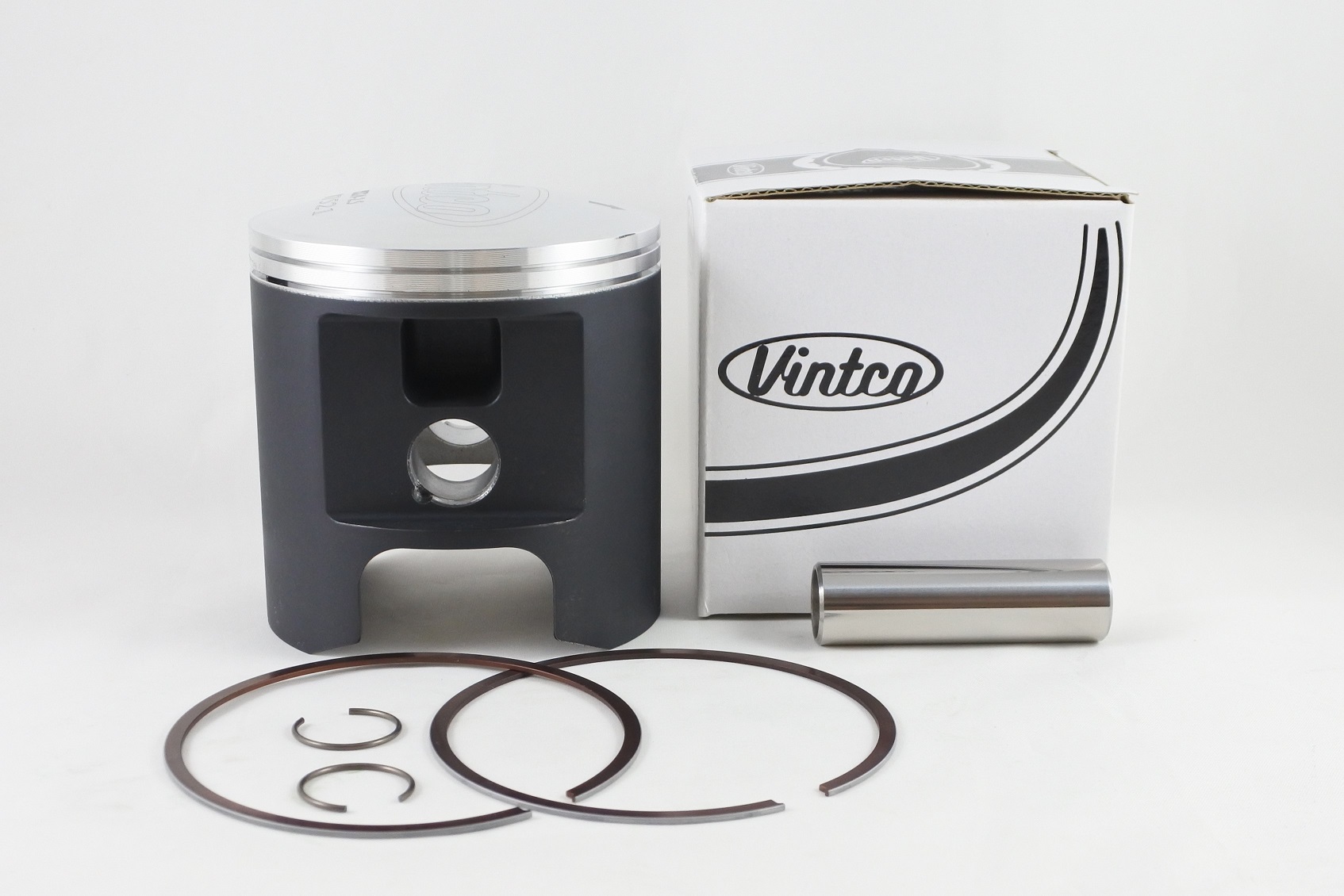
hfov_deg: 55.8
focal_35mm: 34
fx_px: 1269
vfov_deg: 38.9
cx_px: 672
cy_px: 448
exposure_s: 1/125
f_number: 4
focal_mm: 12.8
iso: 500
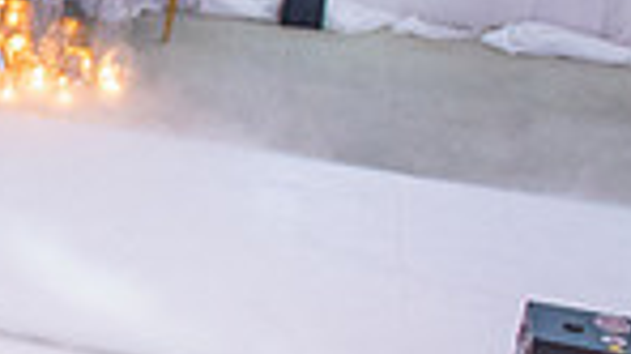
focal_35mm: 144
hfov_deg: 12.4
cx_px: -790
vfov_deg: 8.4
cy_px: 144
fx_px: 2408
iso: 1000
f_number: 2.8
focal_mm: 24
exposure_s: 1/160
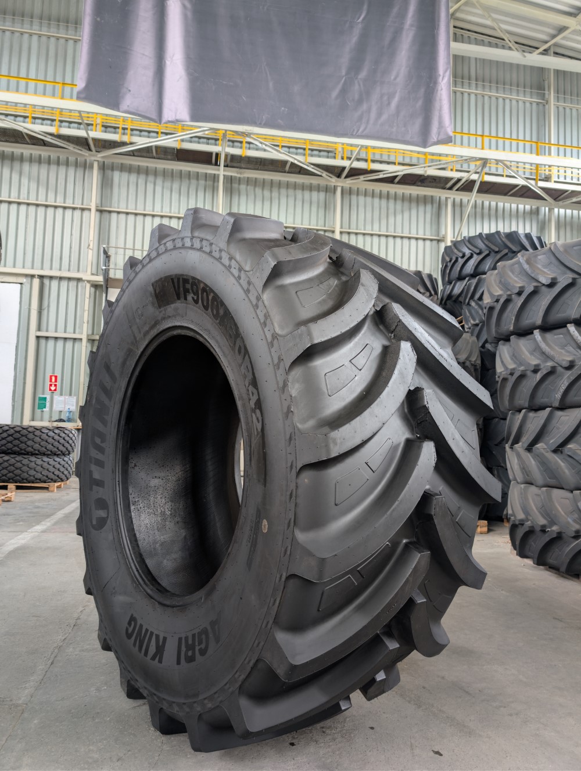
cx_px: 290
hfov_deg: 56.9
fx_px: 536
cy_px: 386
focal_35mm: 24
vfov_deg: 71.5
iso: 42
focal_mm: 6.9
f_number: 1.68
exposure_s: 1/15
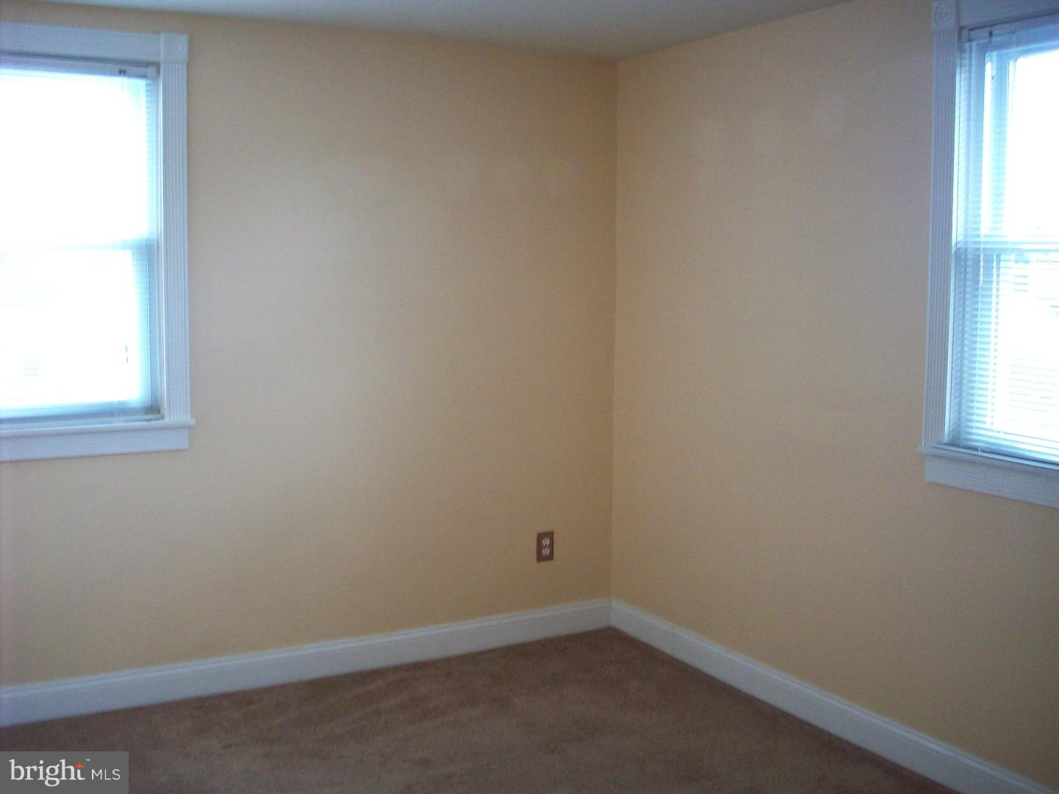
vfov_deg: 38.7
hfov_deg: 50.1
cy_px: 397
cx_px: 530
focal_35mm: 37
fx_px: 1132
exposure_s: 1/23.1
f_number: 2.8
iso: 160
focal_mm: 6.2
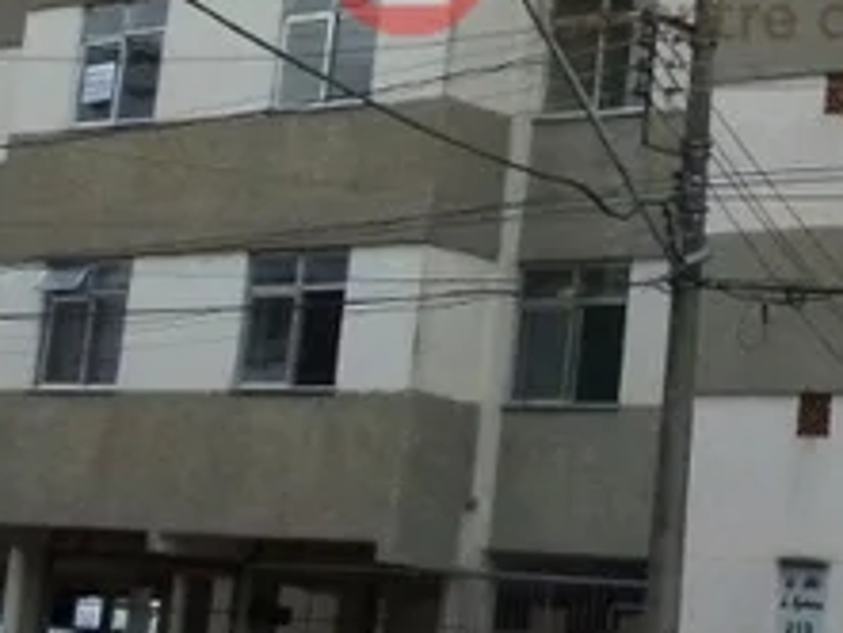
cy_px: -42
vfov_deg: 12.6
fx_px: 2826
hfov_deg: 16.3
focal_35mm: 116
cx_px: 999
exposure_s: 1/500
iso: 271
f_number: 2.9
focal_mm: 5.7
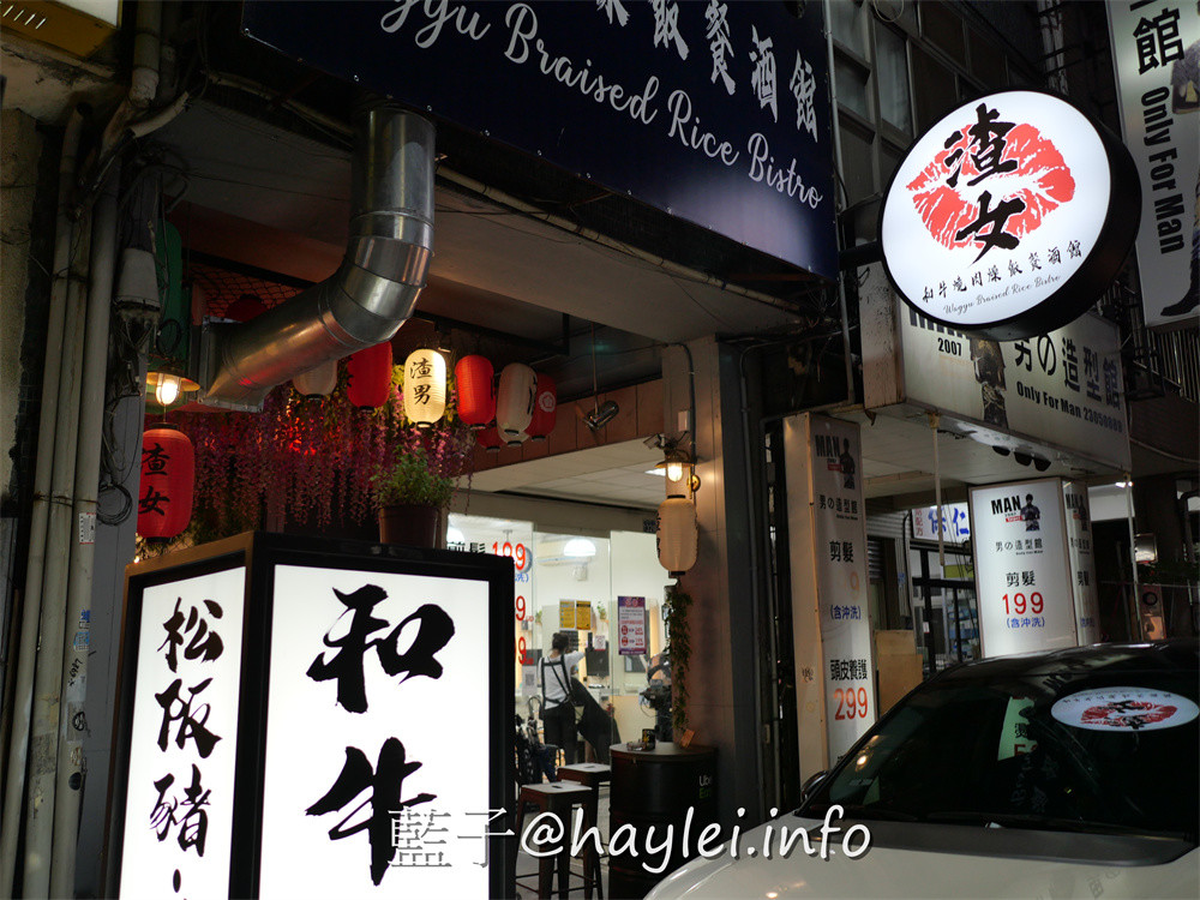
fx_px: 1040
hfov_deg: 60.0
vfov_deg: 46.8
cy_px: 450
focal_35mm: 30
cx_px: 600
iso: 200
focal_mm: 15
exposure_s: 1/125
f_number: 1.7
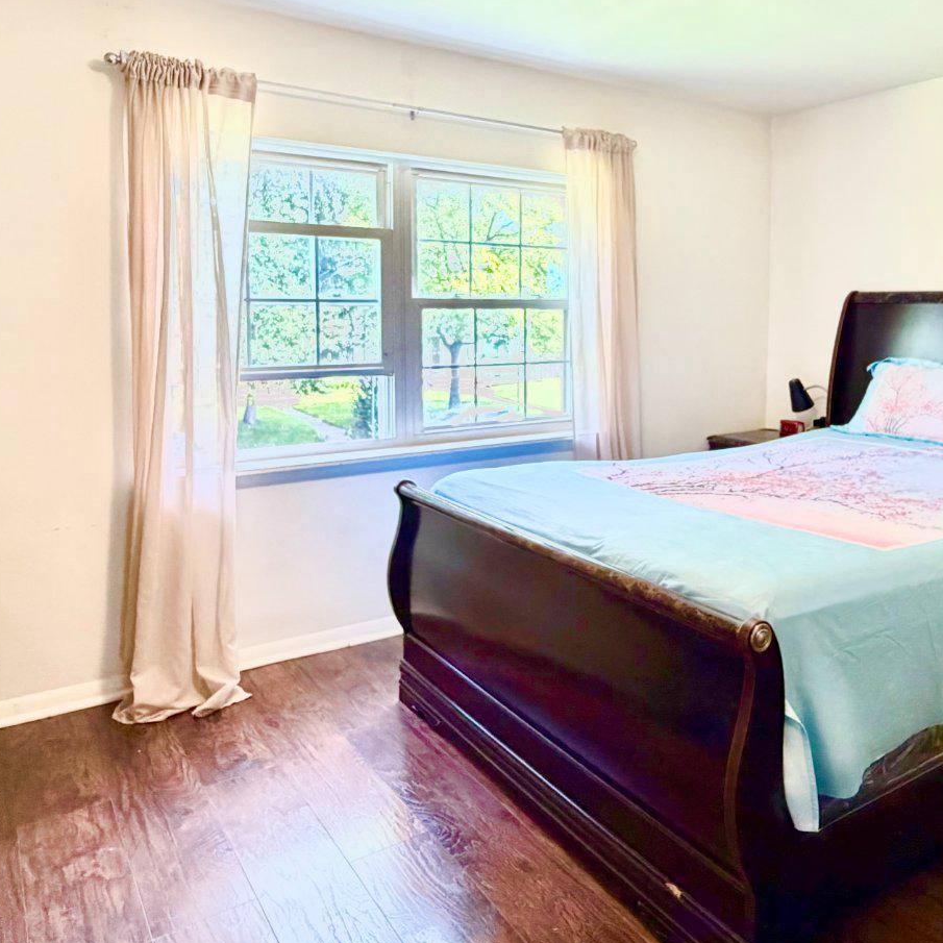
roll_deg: -0.5
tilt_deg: -4.2
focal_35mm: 28
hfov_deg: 55.7
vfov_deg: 56.6
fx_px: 863
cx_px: 651
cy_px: 356
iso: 400
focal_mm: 2.22
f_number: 2.2
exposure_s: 1/60
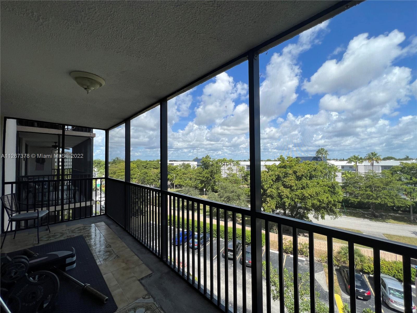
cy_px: 156
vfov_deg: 89.9
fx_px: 157
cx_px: 208
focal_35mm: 13
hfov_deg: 106.2
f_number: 1.8
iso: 32
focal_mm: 1.57
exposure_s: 1/1179
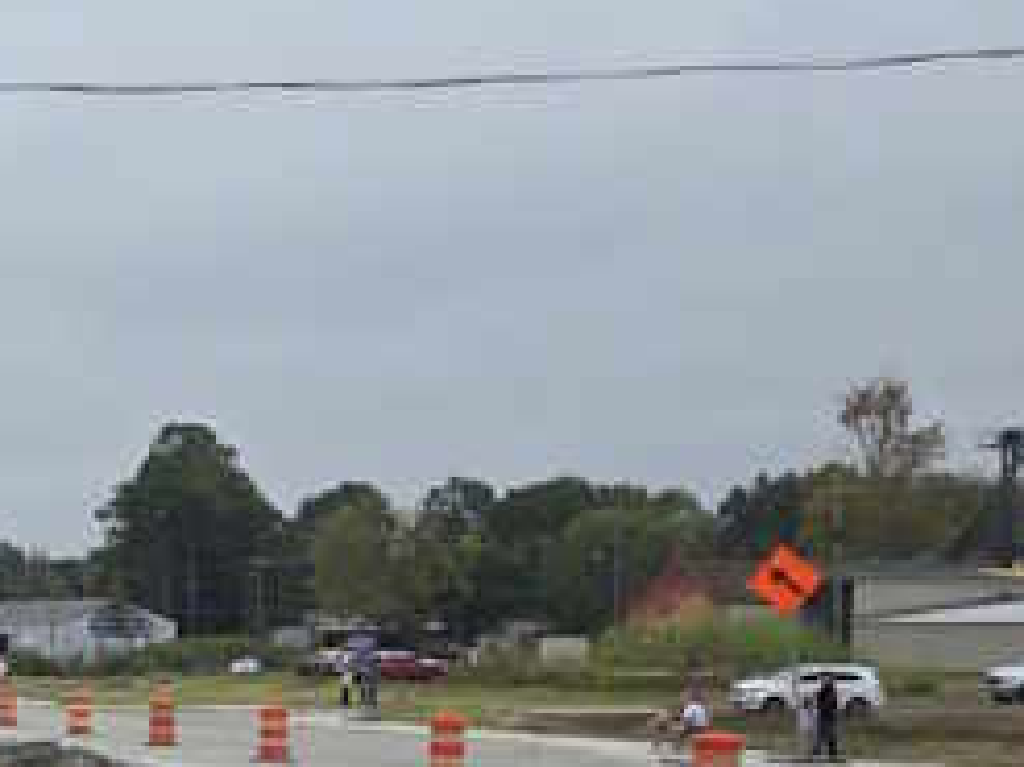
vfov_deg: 15.6
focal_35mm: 93
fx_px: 2750
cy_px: 738
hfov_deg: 19.0
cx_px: -431
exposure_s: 1/994
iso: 25
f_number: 1.8
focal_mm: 5.4
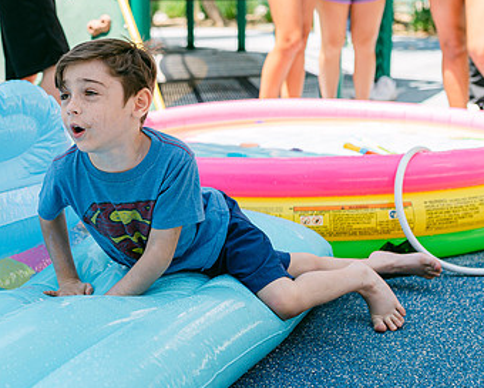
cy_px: 151
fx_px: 874
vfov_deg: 24.9
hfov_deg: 30.3
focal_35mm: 61
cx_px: 108
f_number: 2.8
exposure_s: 1/800
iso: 100
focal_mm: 35
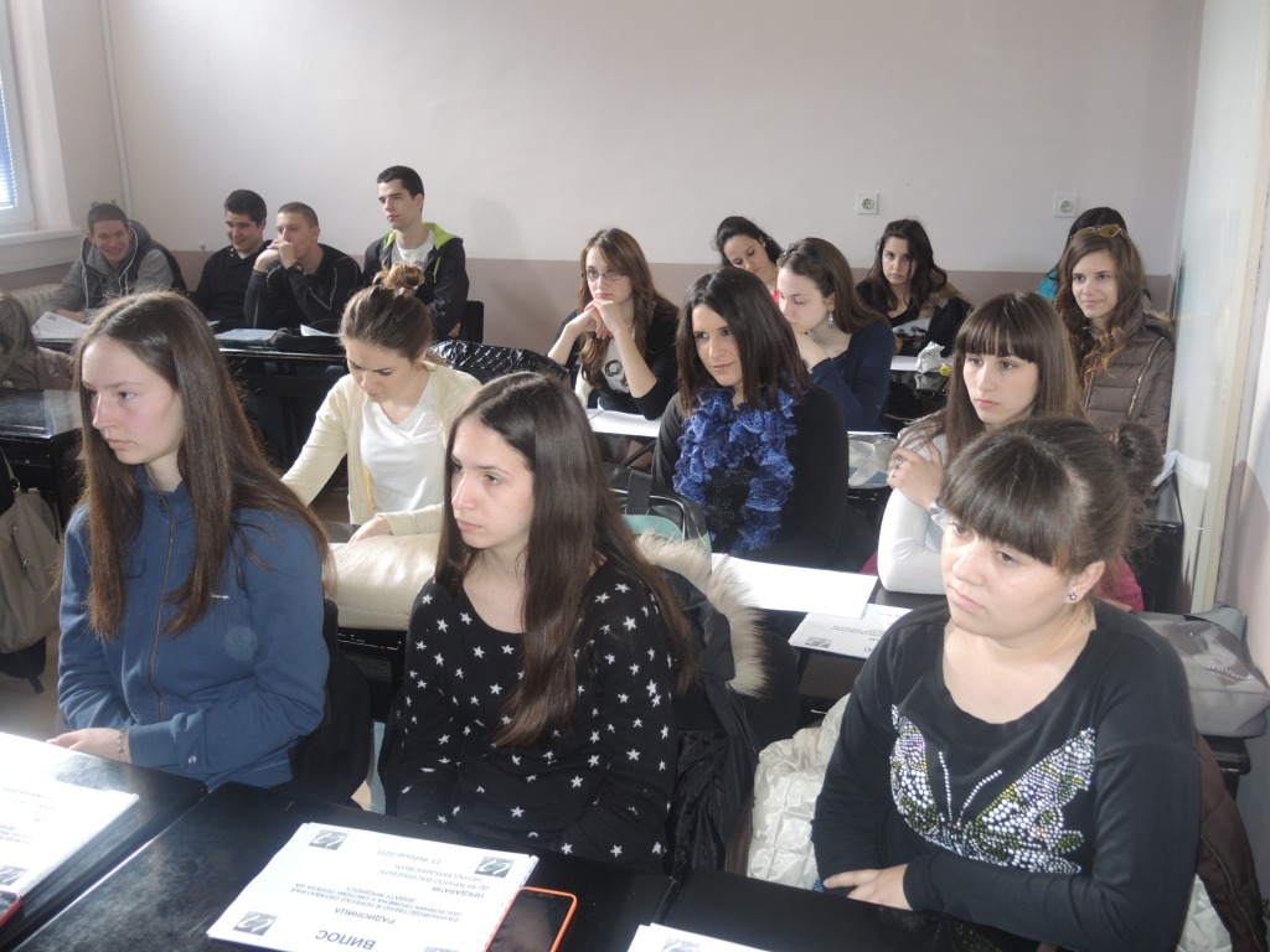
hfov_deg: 60.0
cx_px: 635
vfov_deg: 46.8
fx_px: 1101
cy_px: 476
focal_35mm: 30
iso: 200
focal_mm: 6.5
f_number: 2
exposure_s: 1/30
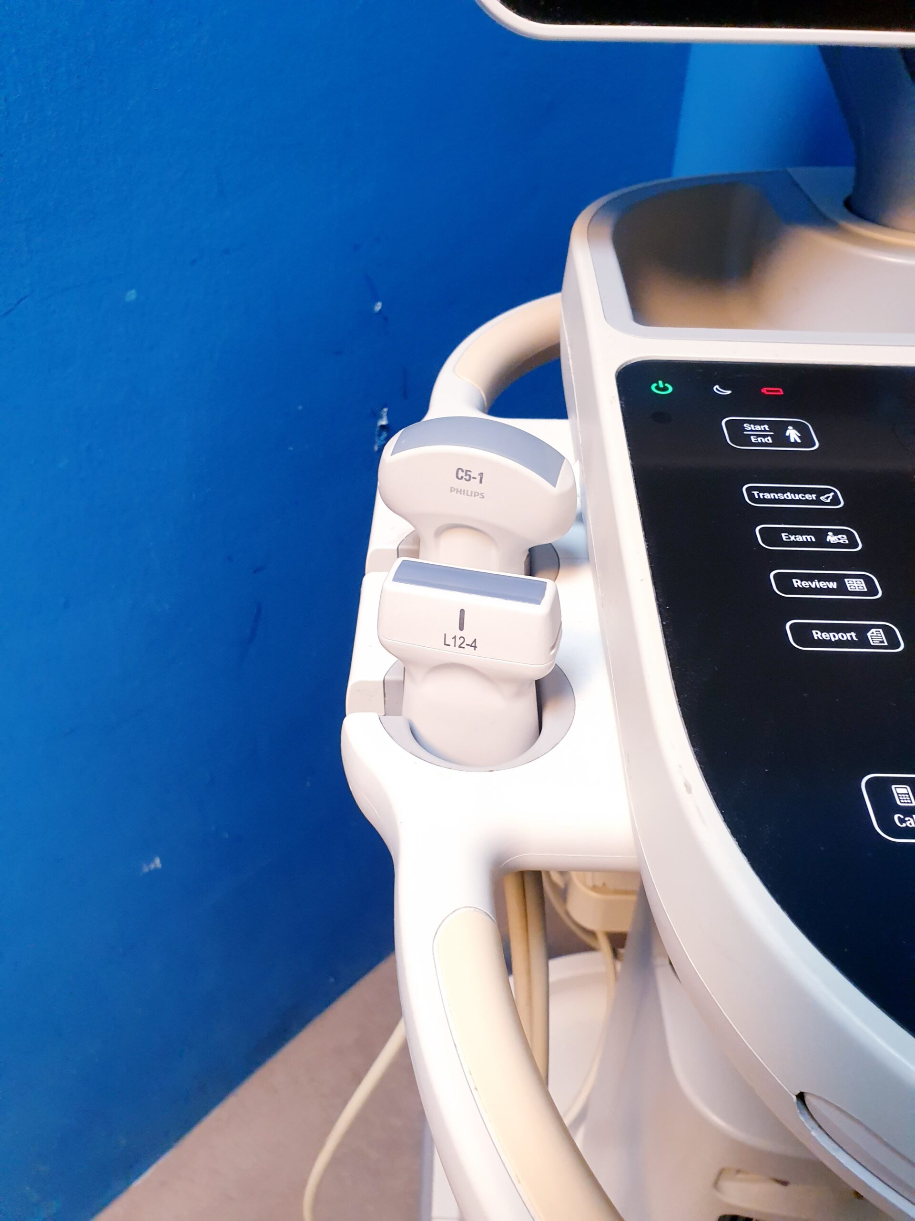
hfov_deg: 53.1
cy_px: 610
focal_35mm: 26
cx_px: 458
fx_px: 916
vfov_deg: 67.3
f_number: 2.4
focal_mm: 4.3
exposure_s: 1/50
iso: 250
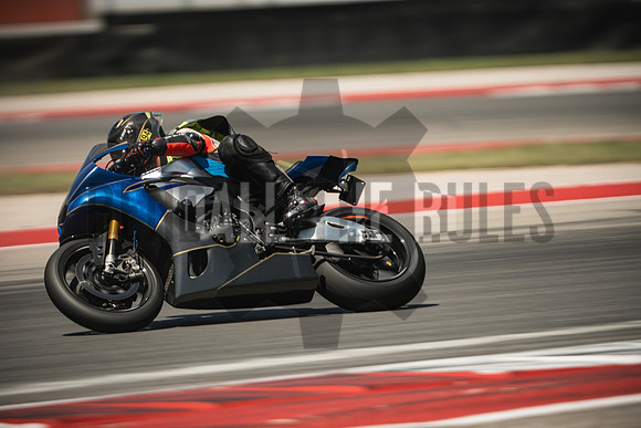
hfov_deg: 4.9
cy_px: 214
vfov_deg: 3.3
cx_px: 320
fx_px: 7480
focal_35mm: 420
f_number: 2.8
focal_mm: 280
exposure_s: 1/320
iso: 400
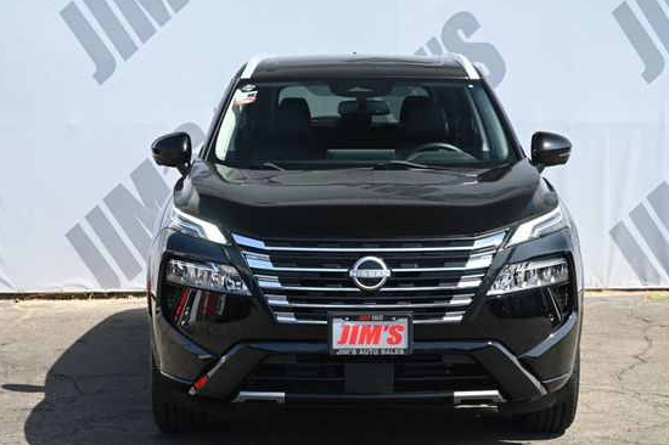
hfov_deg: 25.8
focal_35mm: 79
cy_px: 233
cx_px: 366
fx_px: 1459
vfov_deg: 17.3
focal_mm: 45
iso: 250
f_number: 6
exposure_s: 1/250
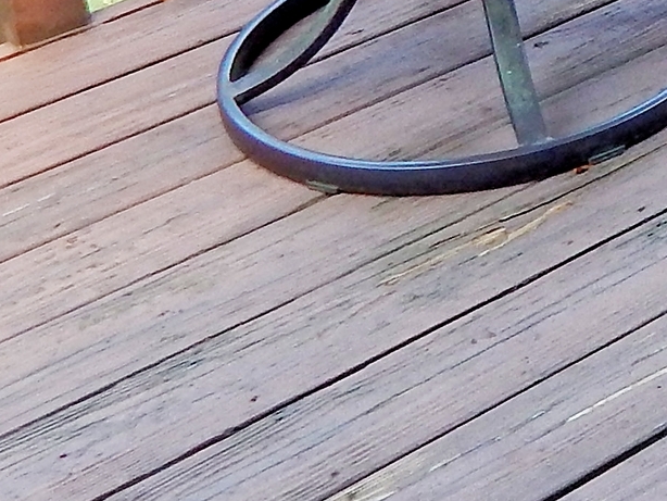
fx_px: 2120
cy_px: -473
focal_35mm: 110
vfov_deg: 12.1
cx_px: 1015
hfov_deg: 16.3
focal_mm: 4
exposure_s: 1/125
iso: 125
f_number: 3
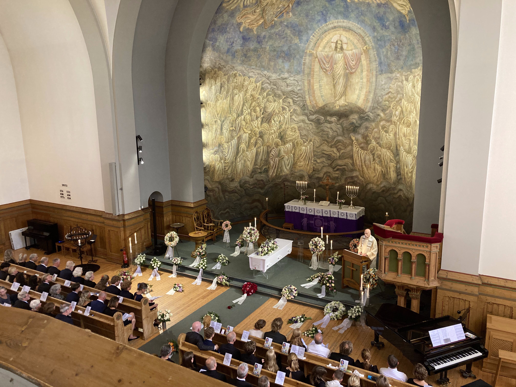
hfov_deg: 63.4
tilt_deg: -10.9
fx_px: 417
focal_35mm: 28
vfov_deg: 49.7
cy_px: 194
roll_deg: +0.1
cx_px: 258
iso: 250
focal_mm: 3.99
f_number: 1.8
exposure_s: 1/50
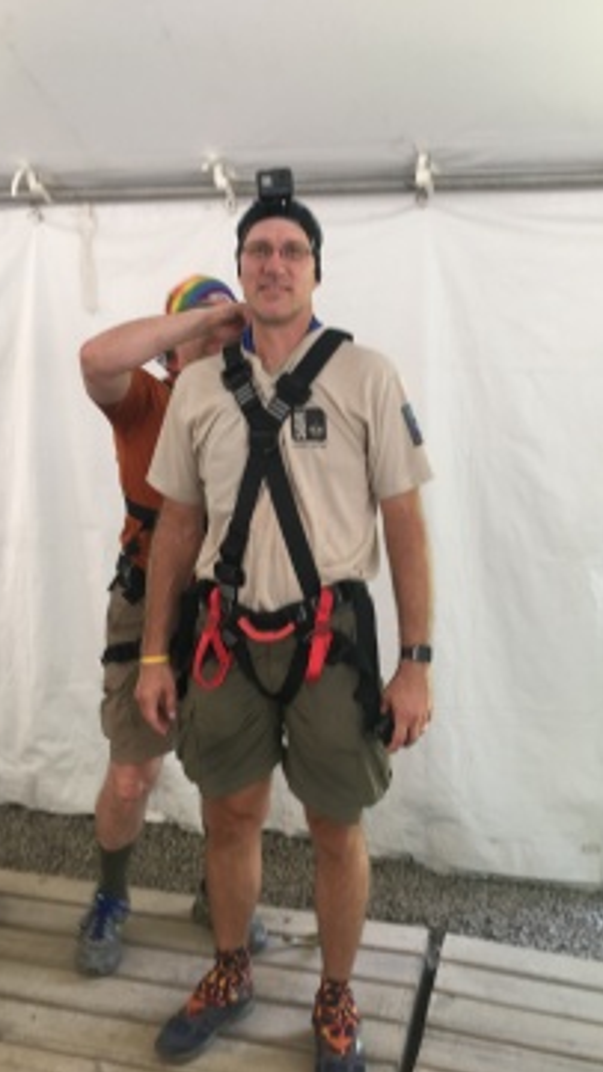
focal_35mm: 32
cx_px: 312
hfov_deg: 36.7
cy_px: 540
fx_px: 910
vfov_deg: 61.0
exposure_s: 1/30
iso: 25
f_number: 2.2
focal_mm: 4.15
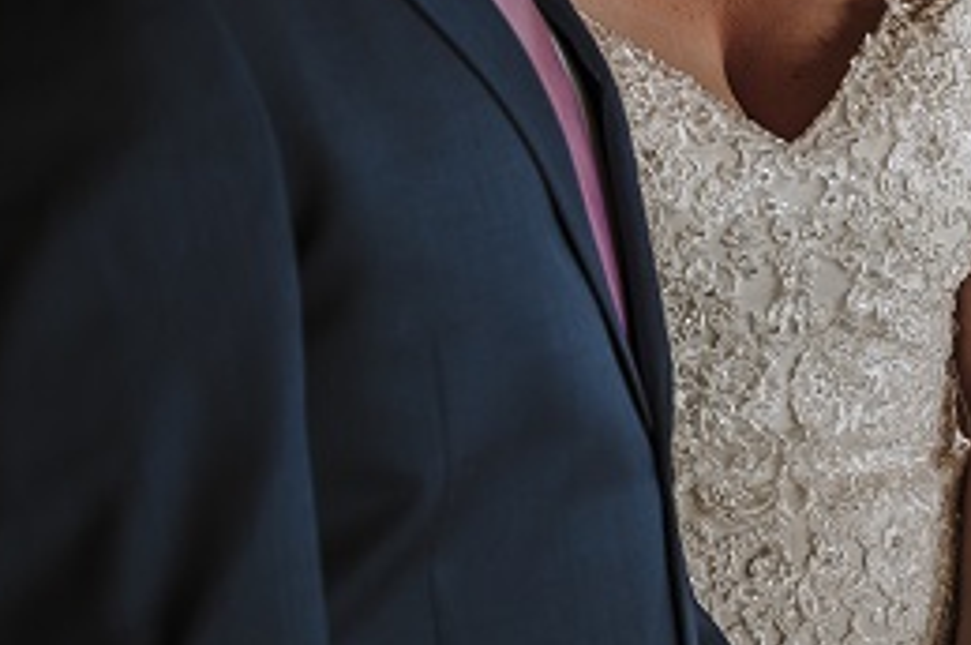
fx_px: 5441
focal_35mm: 202
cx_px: 1033
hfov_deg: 10.1
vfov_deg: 6.8
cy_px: 105
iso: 200
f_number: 4
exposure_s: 1/60
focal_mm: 58
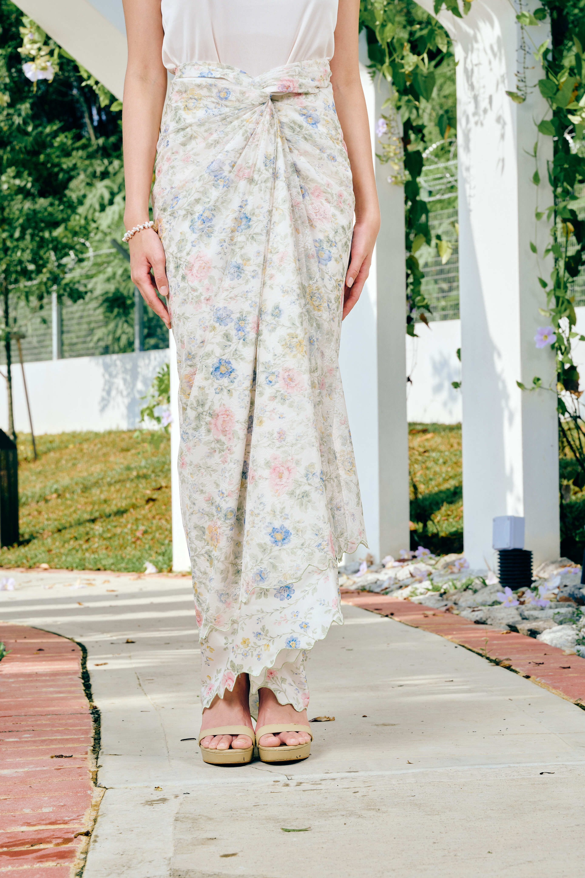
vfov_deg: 28.5
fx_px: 1730
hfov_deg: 19.2
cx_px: 292
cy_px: 439
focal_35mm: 71
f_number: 10
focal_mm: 71
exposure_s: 1/125
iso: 125
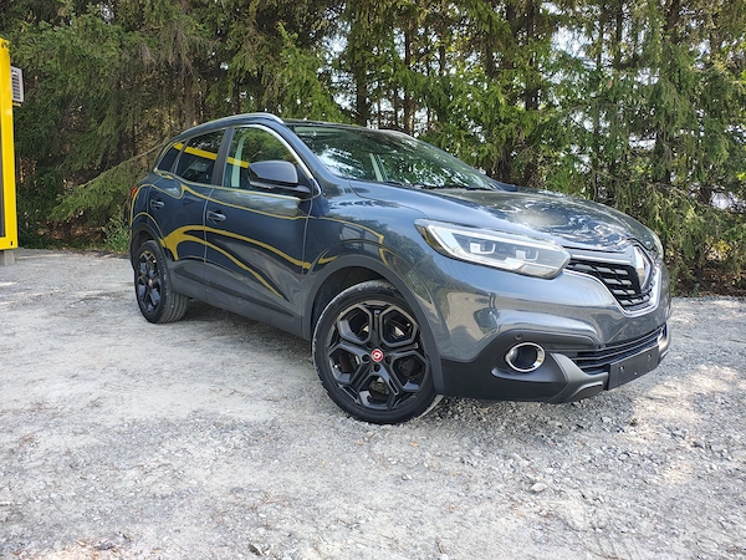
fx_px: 539
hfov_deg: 69.4
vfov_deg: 54.9
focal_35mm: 25
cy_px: 280
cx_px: 373
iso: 100
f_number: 1.4
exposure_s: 1/224
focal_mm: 5.89
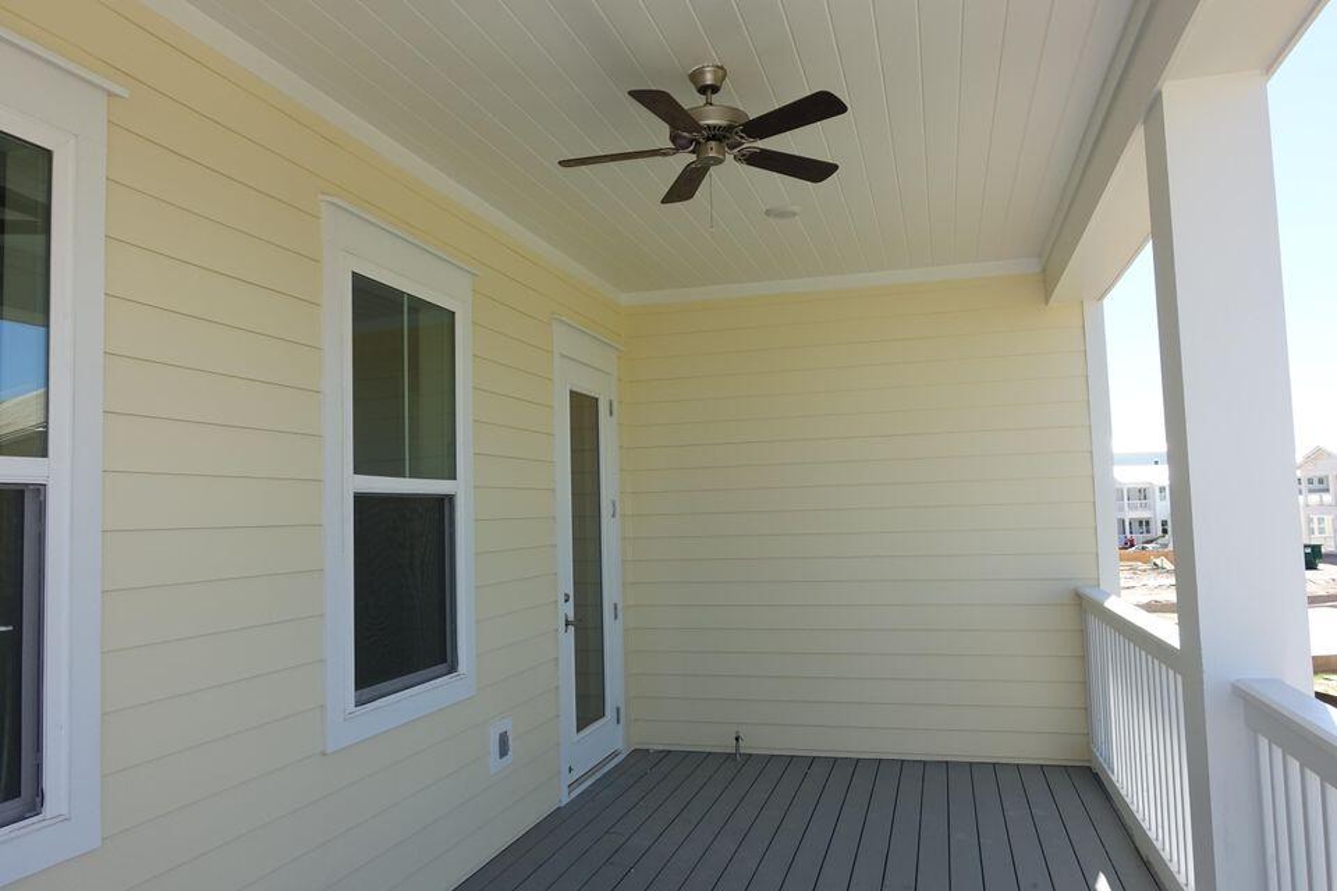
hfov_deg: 69.4
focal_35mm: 26
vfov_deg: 49.6
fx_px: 966
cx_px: 668
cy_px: 446
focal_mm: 9.4
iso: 125
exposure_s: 1/500
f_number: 4
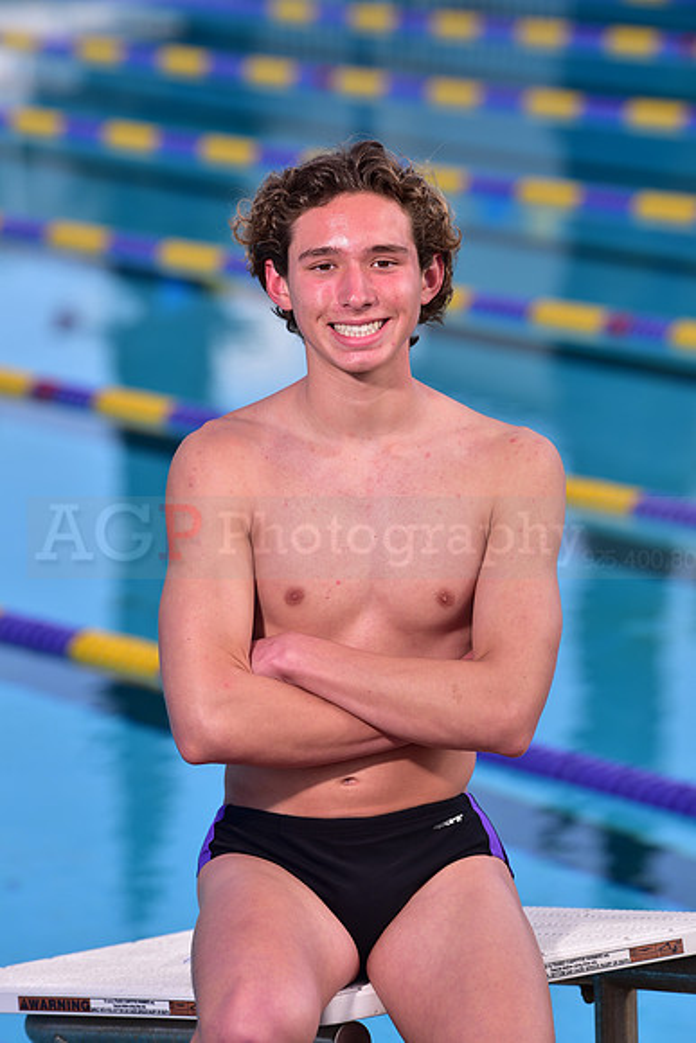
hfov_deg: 6.9
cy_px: 522
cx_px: 348
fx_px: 5796
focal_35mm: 200
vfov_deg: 10.3
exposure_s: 1/250
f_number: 5.6
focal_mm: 200
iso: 80
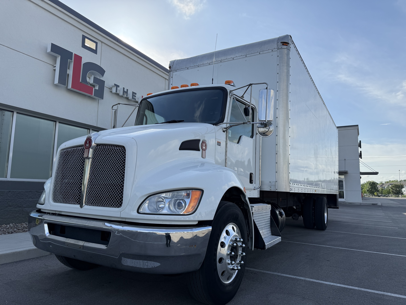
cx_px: 203
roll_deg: -0.6
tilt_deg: +8.2
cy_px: 152
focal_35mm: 24
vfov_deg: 56.8
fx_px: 281
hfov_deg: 71.6
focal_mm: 6.76
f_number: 1.78
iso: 80
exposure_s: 1/3425
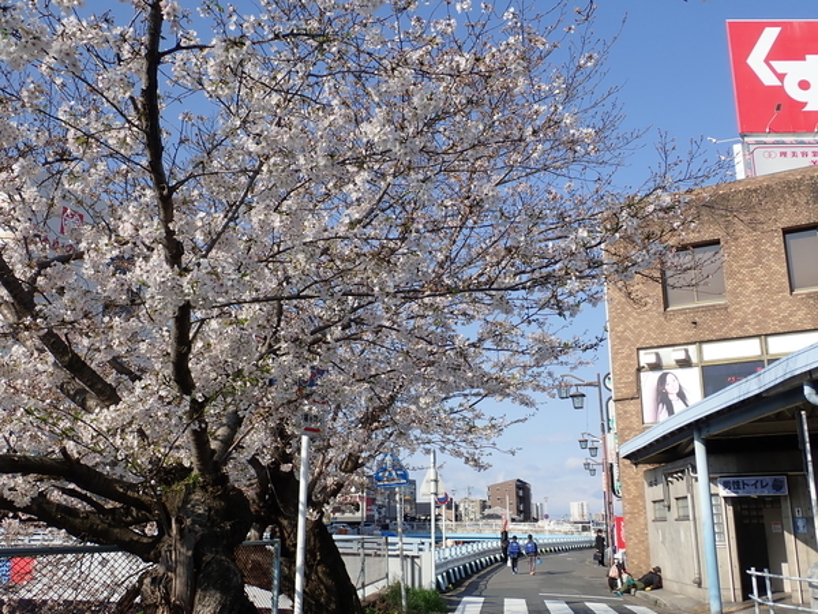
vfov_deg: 40.7
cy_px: 307
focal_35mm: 35
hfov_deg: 52.6
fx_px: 827
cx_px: 409
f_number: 3.5
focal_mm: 6.42
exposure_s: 1/1000
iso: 100
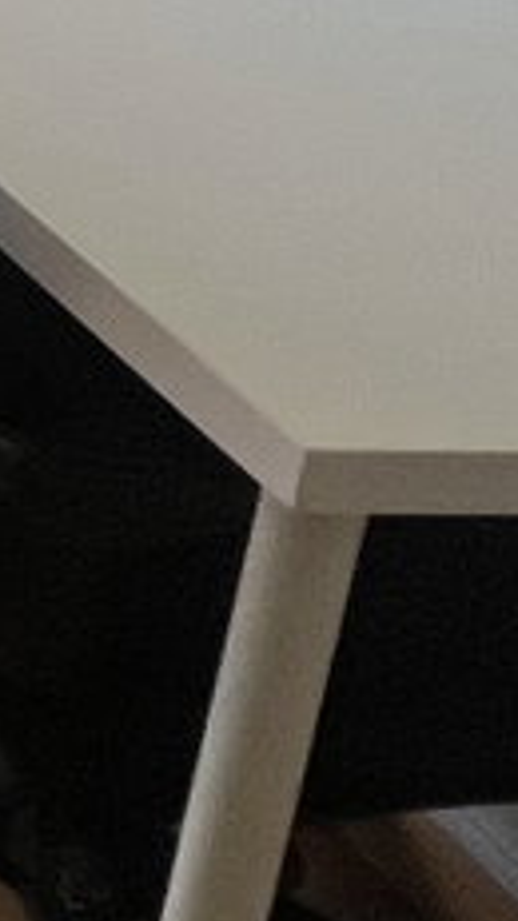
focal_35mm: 98
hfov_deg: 7.4
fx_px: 2392
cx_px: -1697
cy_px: -482
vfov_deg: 19.0
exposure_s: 1/99
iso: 50
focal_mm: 1.57
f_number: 1.8
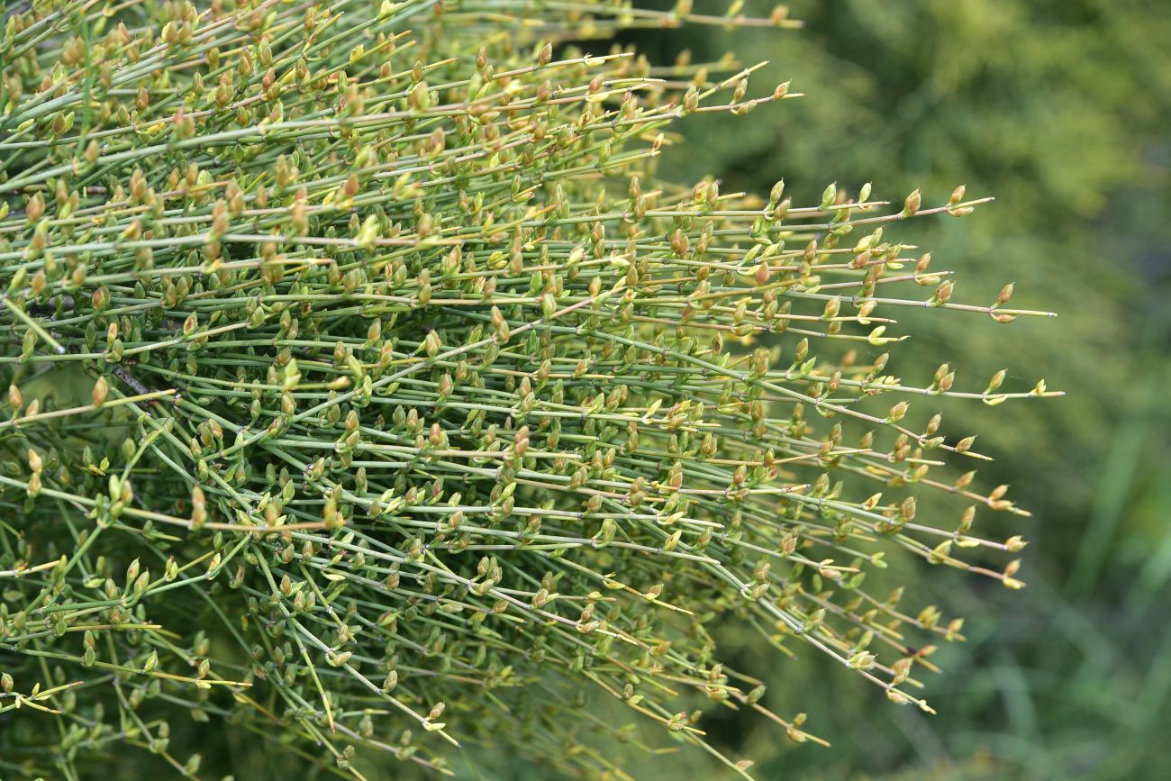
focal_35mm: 50
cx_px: 586
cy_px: 390
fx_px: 1626
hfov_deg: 39.6
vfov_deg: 27.0
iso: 100
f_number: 6.3
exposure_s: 1/125
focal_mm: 50
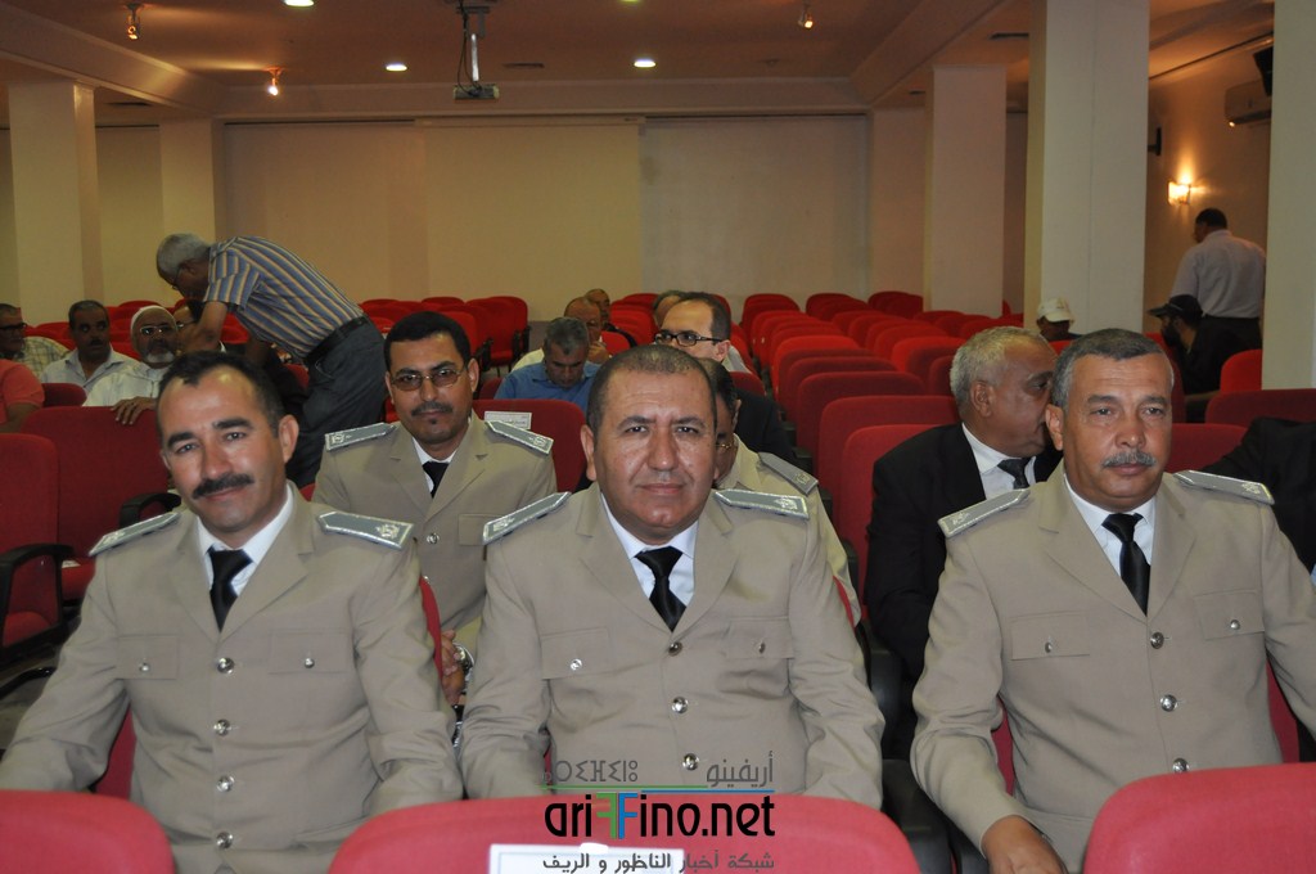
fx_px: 1424
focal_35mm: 39
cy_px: 437
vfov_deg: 34.1
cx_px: 658
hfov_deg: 49.6
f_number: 4
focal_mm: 26
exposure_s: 1/60
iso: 800
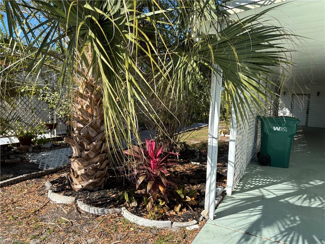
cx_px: 162
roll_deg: -1.9
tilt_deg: -5.1
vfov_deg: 53.1
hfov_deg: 67.3
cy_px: 122
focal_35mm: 26
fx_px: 244
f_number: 1.6
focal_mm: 5.96
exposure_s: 1/1642
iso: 50
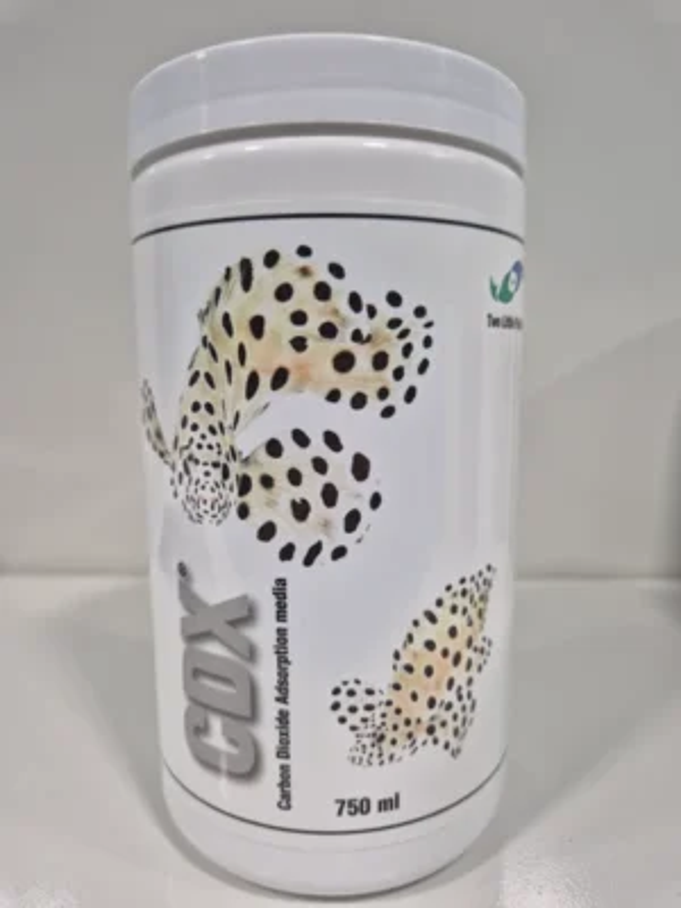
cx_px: 340
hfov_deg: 58.9
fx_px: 603
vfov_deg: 73.9
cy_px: 454
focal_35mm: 23
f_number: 1.8
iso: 100
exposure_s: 1/100
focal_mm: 5.4
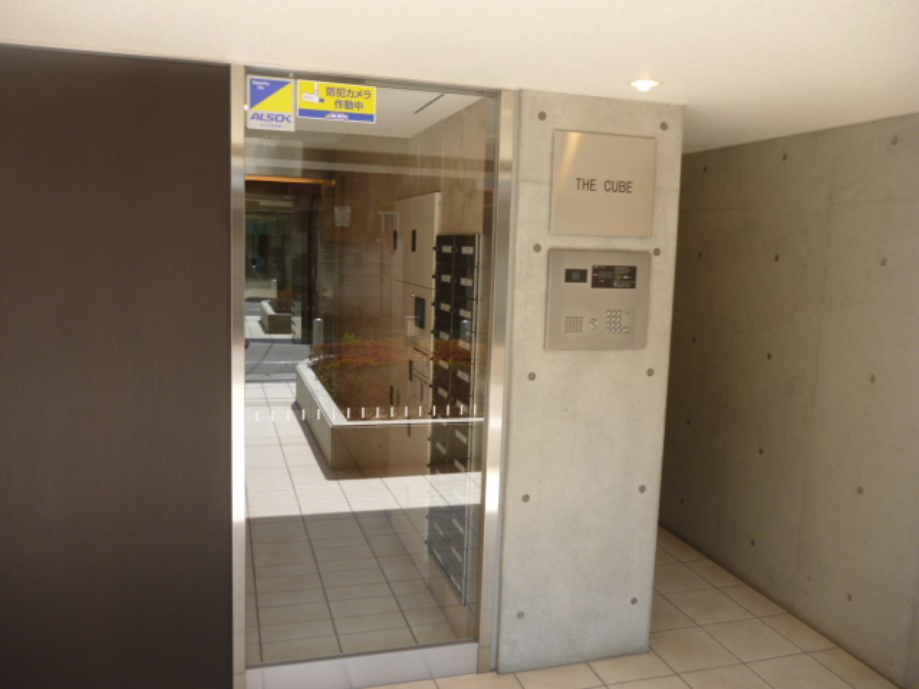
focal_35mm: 28
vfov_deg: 49.7
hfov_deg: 63.4
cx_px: 460
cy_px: 344
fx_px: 743
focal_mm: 5
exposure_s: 1/160
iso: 100
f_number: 3.1
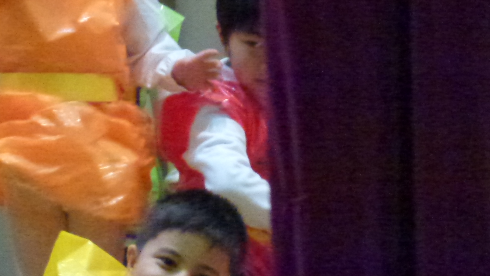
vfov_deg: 2.9
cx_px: 36
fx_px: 5380
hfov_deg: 5.2
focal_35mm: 414
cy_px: 75
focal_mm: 35.2
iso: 1600
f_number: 5.5
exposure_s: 1/30
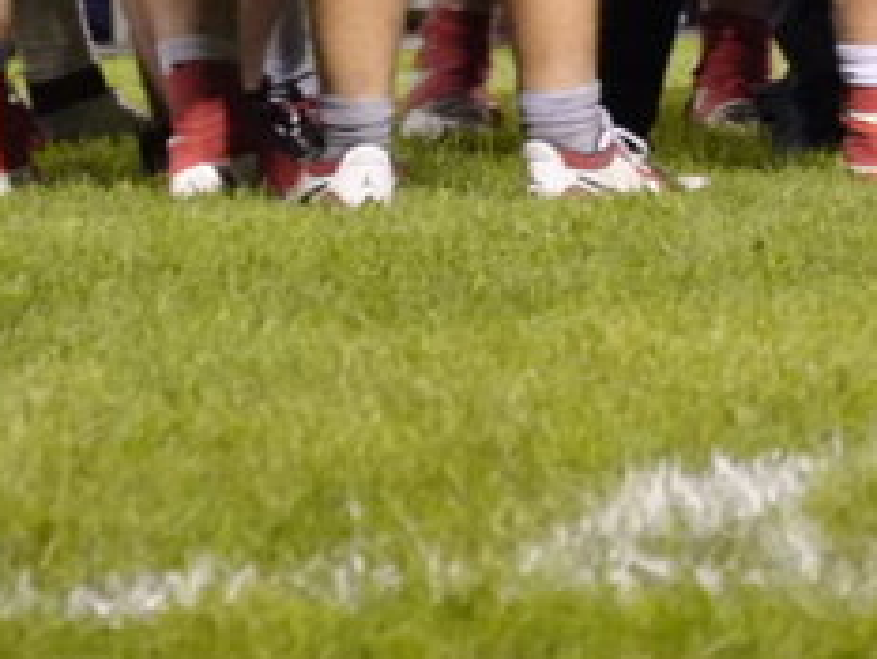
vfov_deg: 2.8
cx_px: 726
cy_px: -531
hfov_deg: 3.7
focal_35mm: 538
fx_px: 13639
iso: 6400
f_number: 5.6
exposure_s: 1/80
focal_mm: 87
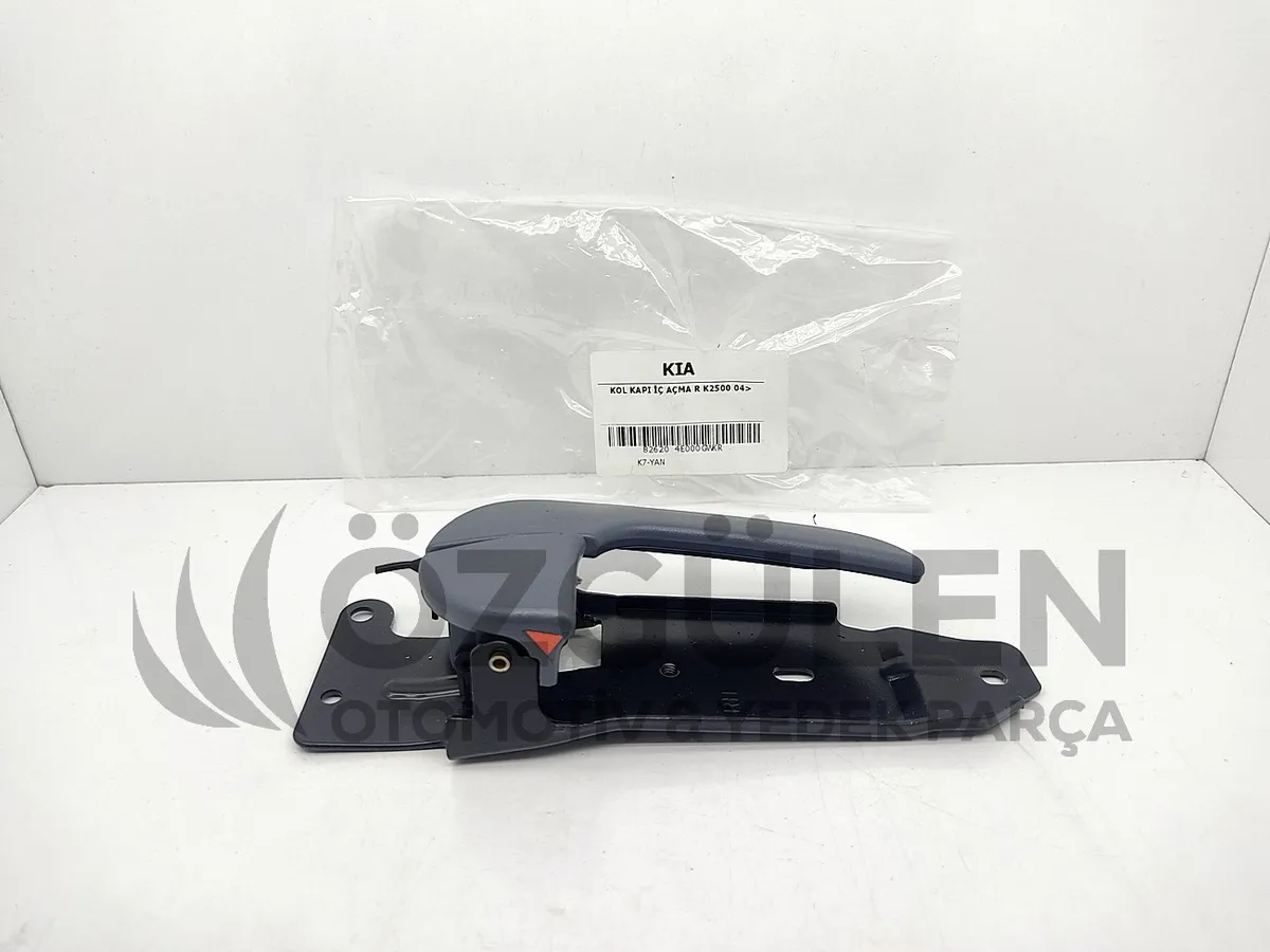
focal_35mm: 26
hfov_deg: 67.3
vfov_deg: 53.1
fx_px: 954
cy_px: 476
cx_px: 635
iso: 100
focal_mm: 4.74
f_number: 1.79
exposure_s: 1/175
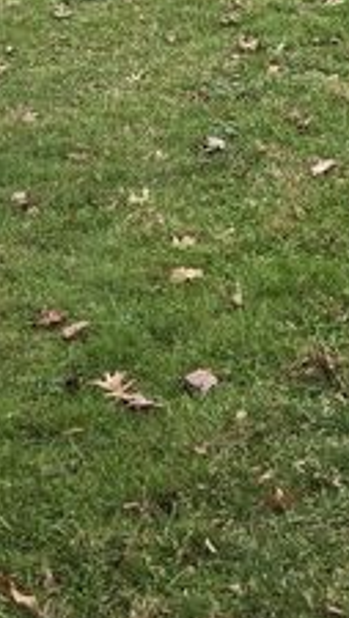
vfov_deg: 22.7
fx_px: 1460
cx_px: 418
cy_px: -41
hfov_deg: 13.3
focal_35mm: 89
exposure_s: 1/351
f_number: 1.8
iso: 25
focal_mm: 5.4
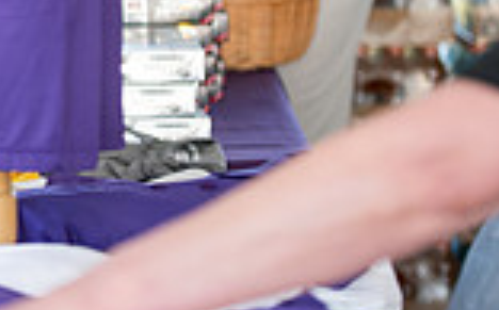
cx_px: -352
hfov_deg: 5.9
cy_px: -254
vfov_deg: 3.7
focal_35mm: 349
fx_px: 4739
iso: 400
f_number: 3.2
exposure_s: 1/320
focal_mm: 92
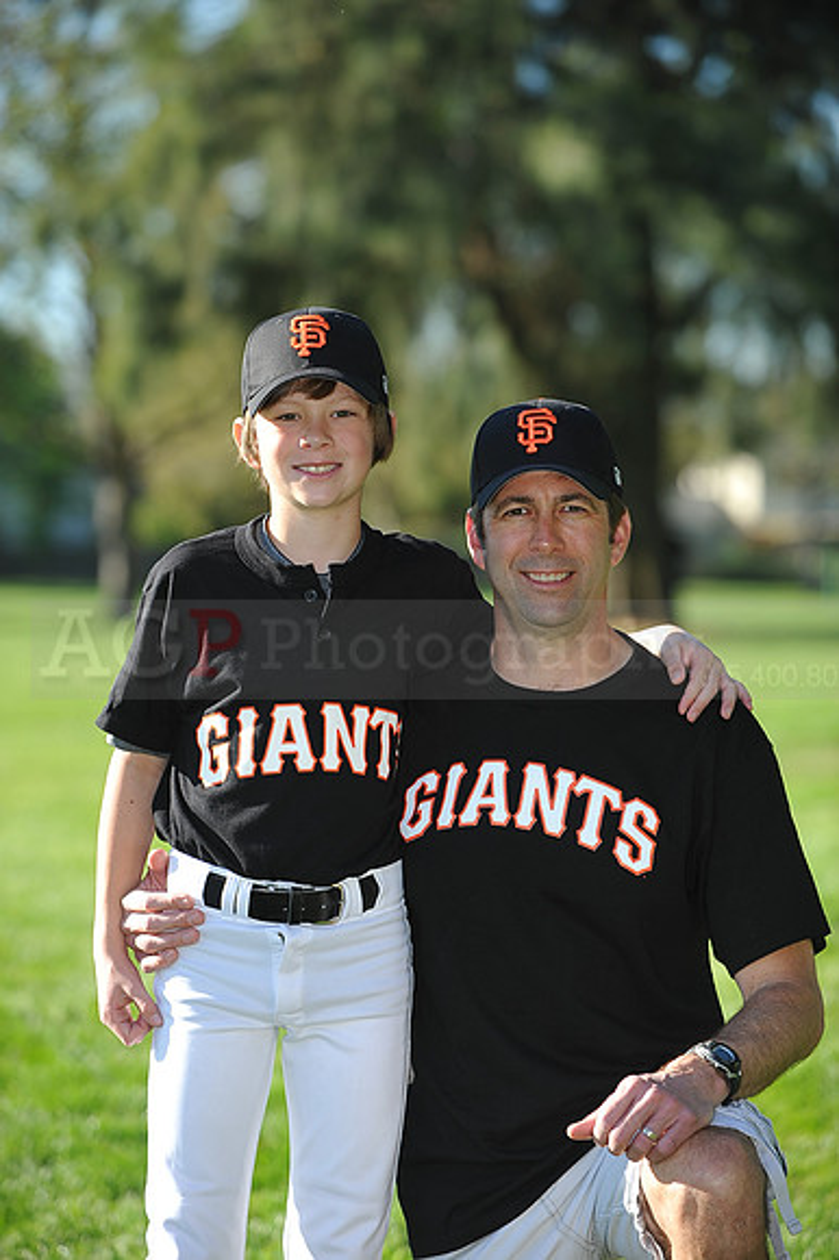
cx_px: 420
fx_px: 4200
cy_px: 630
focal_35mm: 120
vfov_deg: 17.1
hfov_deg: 11.4
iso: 200
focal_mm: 120
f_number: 4
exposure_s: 1/800
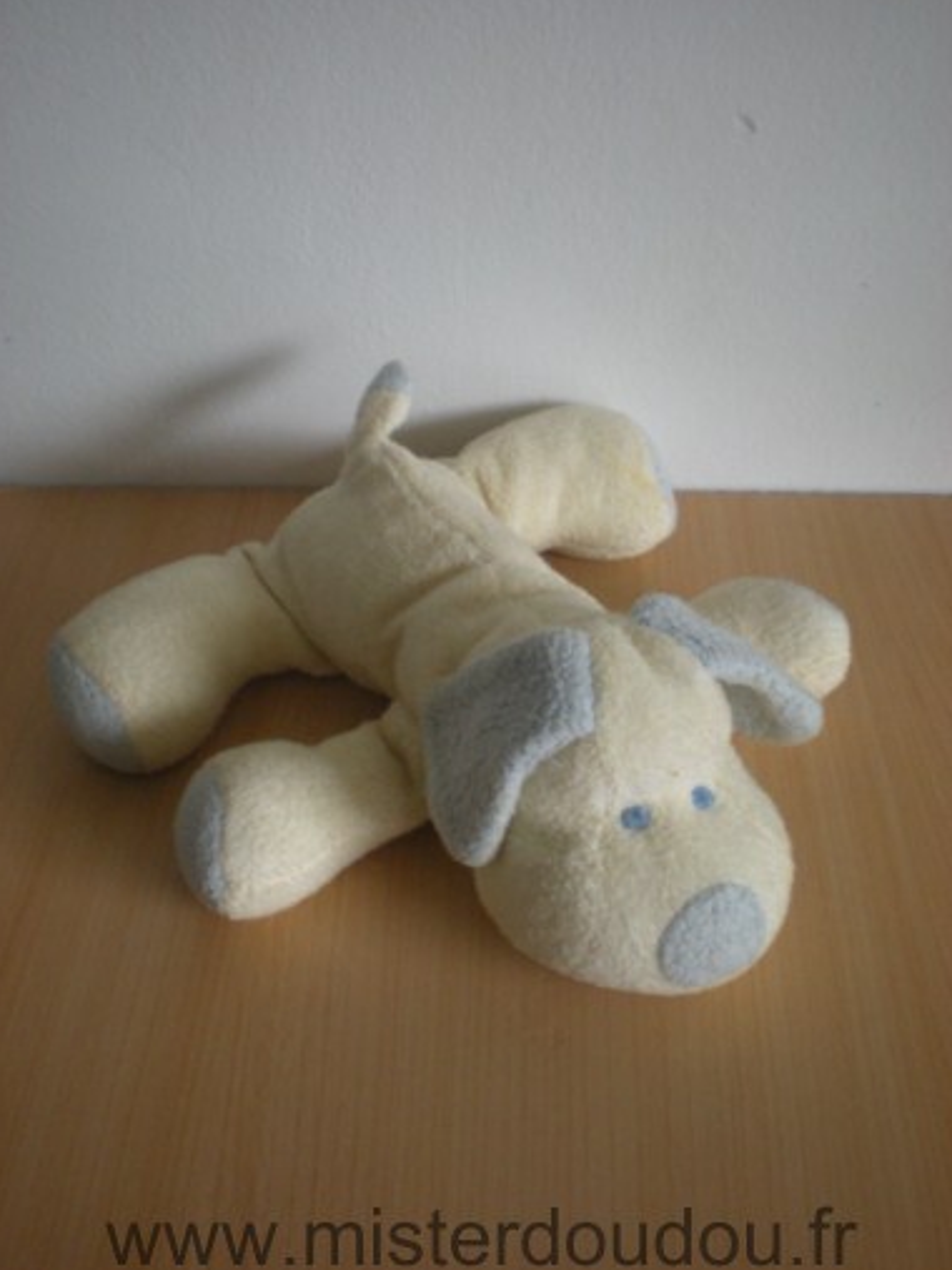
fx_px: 1431
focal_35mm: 39
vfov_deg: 47.9
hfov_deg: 36.8
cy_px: 636
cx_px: 479
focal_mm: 6.3
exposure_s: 1/17.4
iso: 200
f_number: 3.1
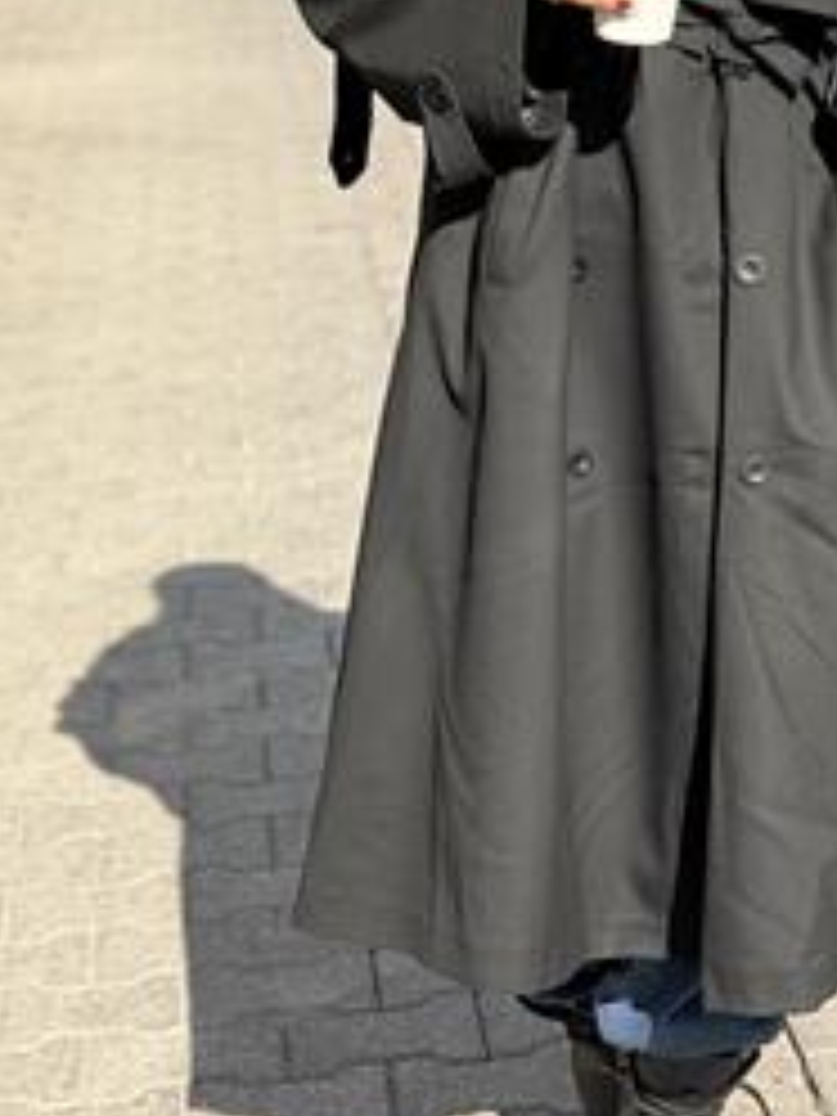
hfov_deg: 14.3
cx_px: 603
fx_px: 3321
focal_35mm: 103
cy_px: 205
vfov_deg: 18.9
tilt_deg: -9.1
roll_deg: +1.0
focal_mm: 6.76
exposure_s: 1/3226
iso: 80
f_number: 1.78
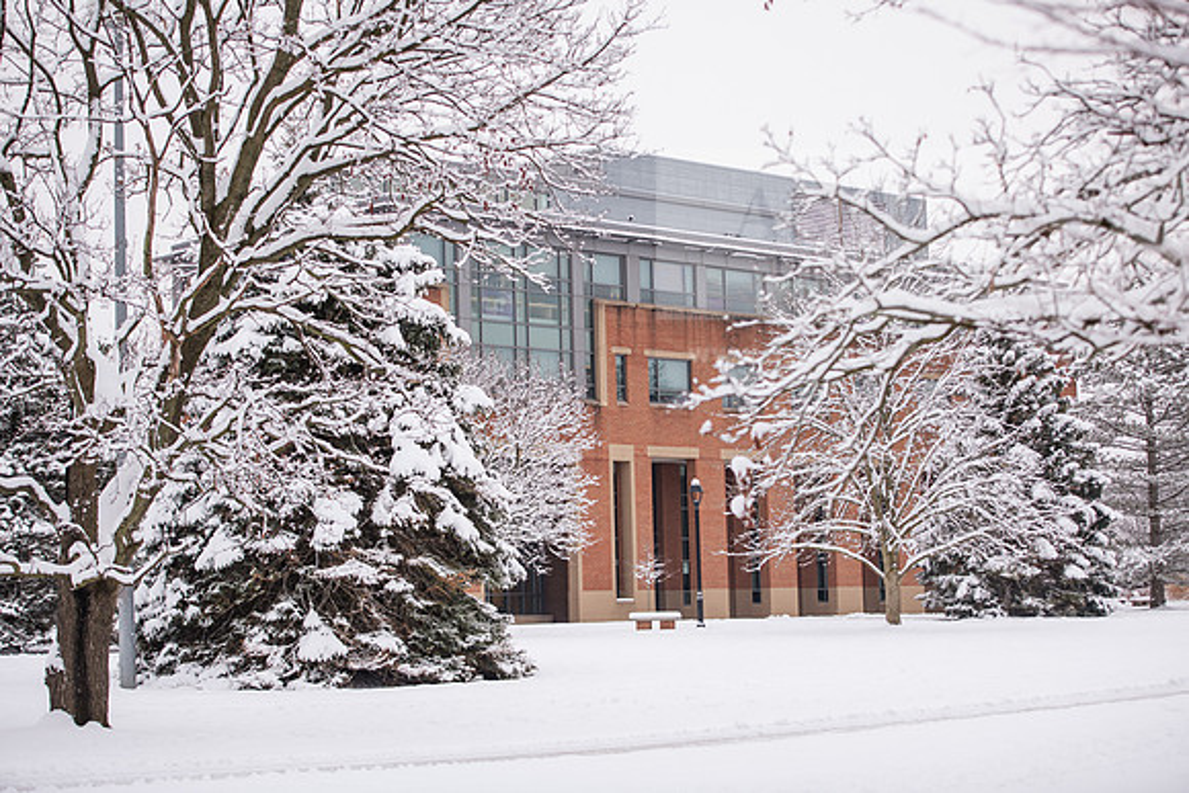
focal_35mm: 70
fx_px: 2312
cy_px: 396
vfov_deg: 19.5
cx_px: 594
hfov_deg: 28.8
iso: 125
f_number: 3.2
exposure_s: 1/400
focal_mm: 70
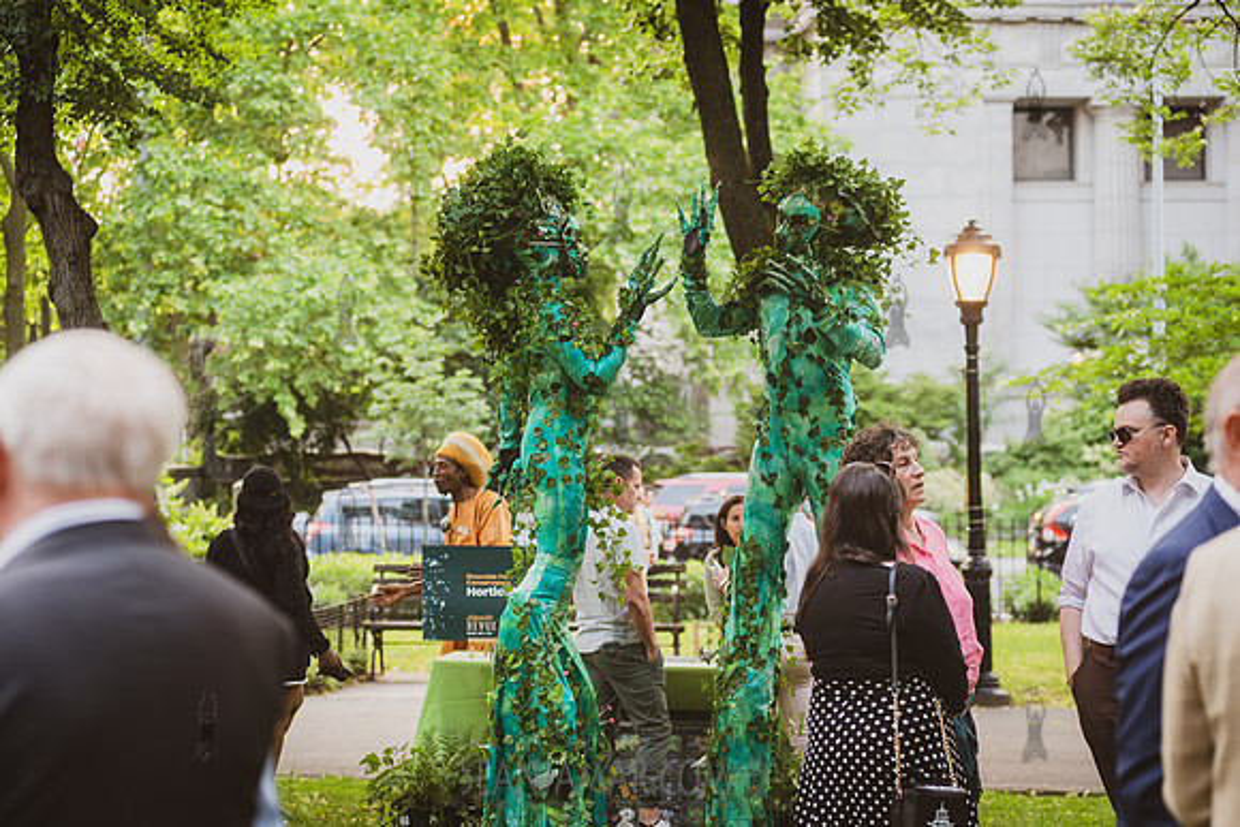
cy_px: 414
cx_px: 620
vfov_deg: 16.6
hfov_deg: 24.6
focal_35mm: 82
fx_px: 2841
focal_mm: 80
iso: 1000
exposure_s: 1/160
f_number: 3.5
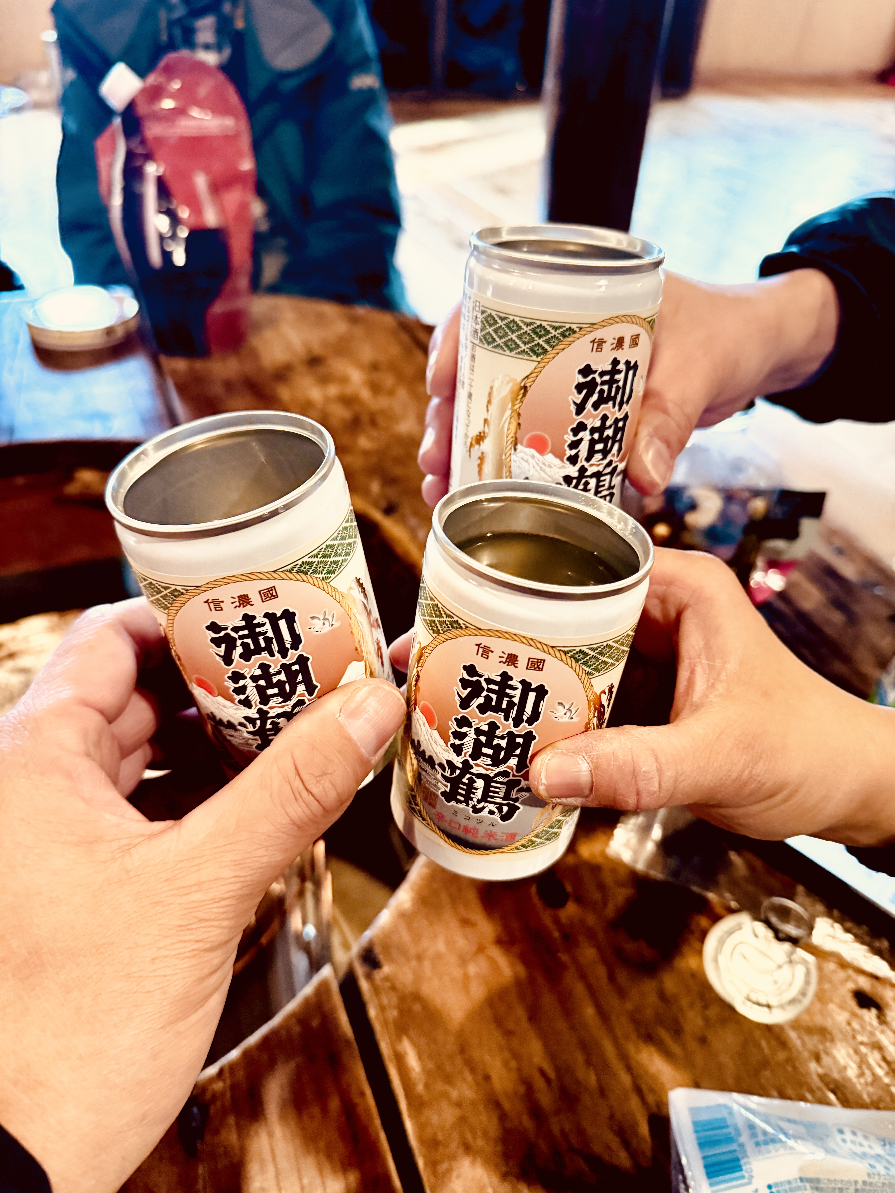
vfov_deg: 71.6
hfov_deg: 56.8
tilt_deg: -38.5
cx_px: 448
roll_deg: -4.5
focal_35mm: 24
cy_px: 596
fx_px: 827
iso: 800
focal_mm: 6.76
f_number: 1.78
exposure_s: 1/48
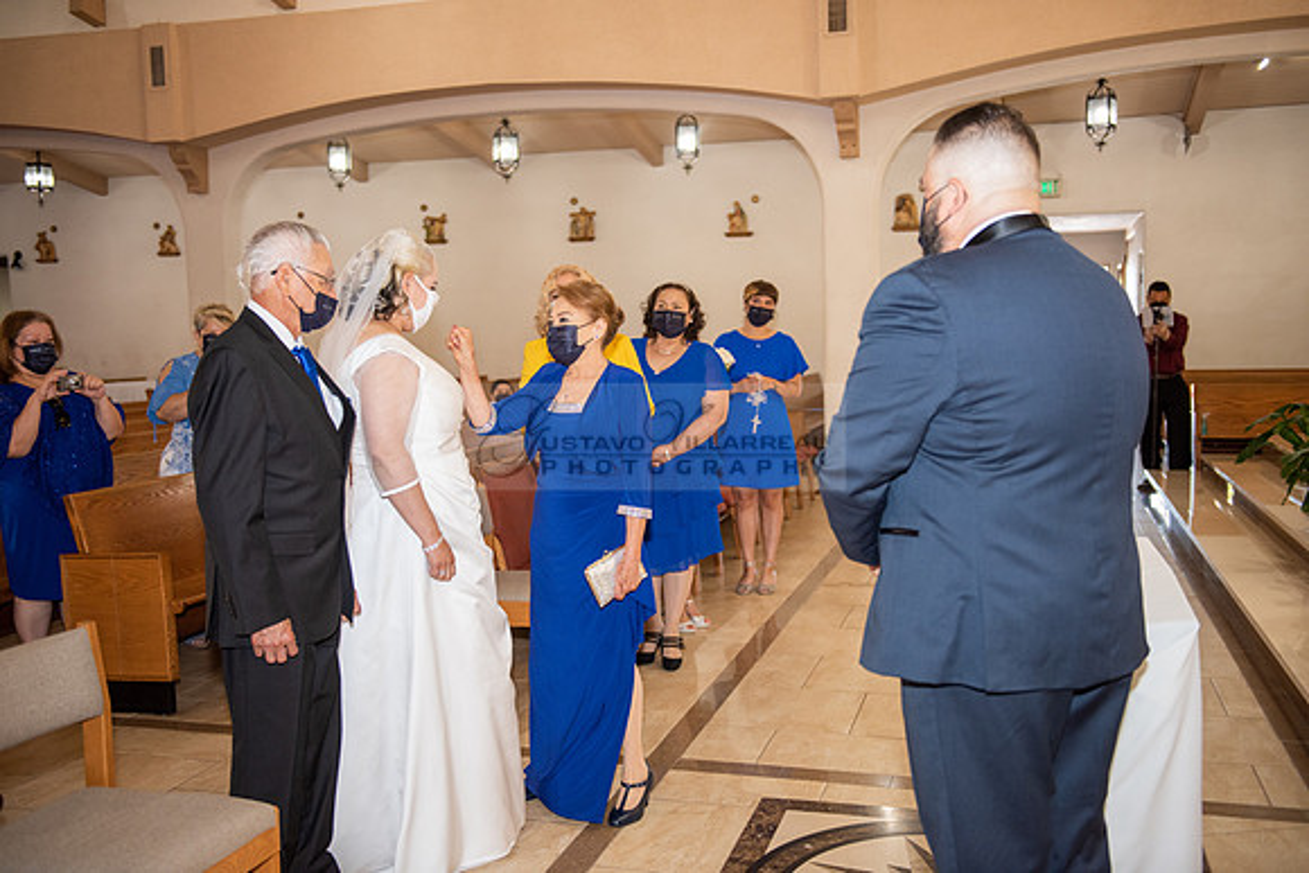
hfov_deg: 53.1
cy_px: 436
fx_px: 1309
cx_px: 654
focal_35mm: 36
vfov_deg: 36.9
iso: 1000
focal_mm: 36
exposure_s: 1/160
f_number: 2.8
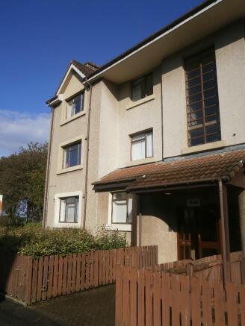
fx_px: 245
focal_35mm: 26
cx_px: 122
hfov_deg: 53.1
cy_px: 163
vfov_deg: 67.3
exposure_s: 1/250
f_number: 8
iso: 80
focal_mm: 4.7
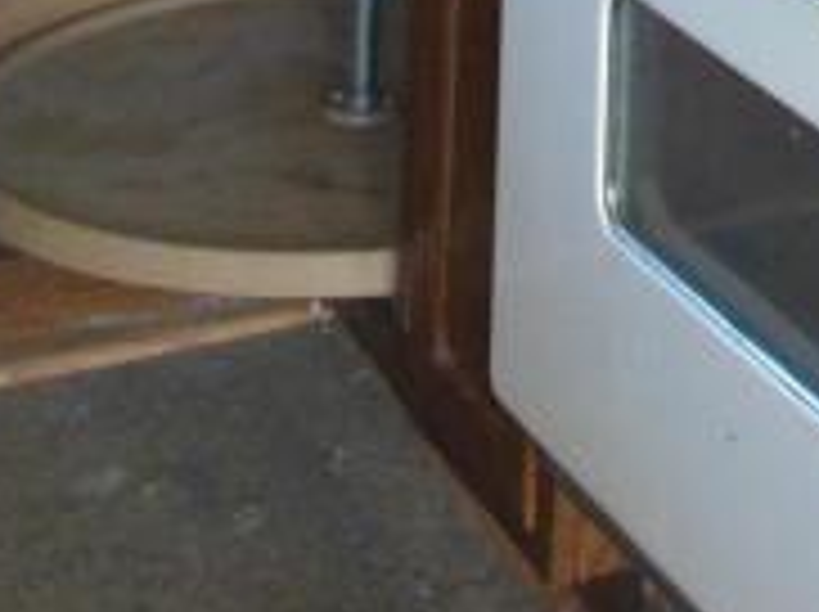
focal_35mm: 141
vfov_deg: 9.0
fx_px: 3332
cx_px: 1170
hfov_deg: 13.3
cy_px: -1071
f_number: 3.2
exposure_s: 1/30
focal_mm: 4.5
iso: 250
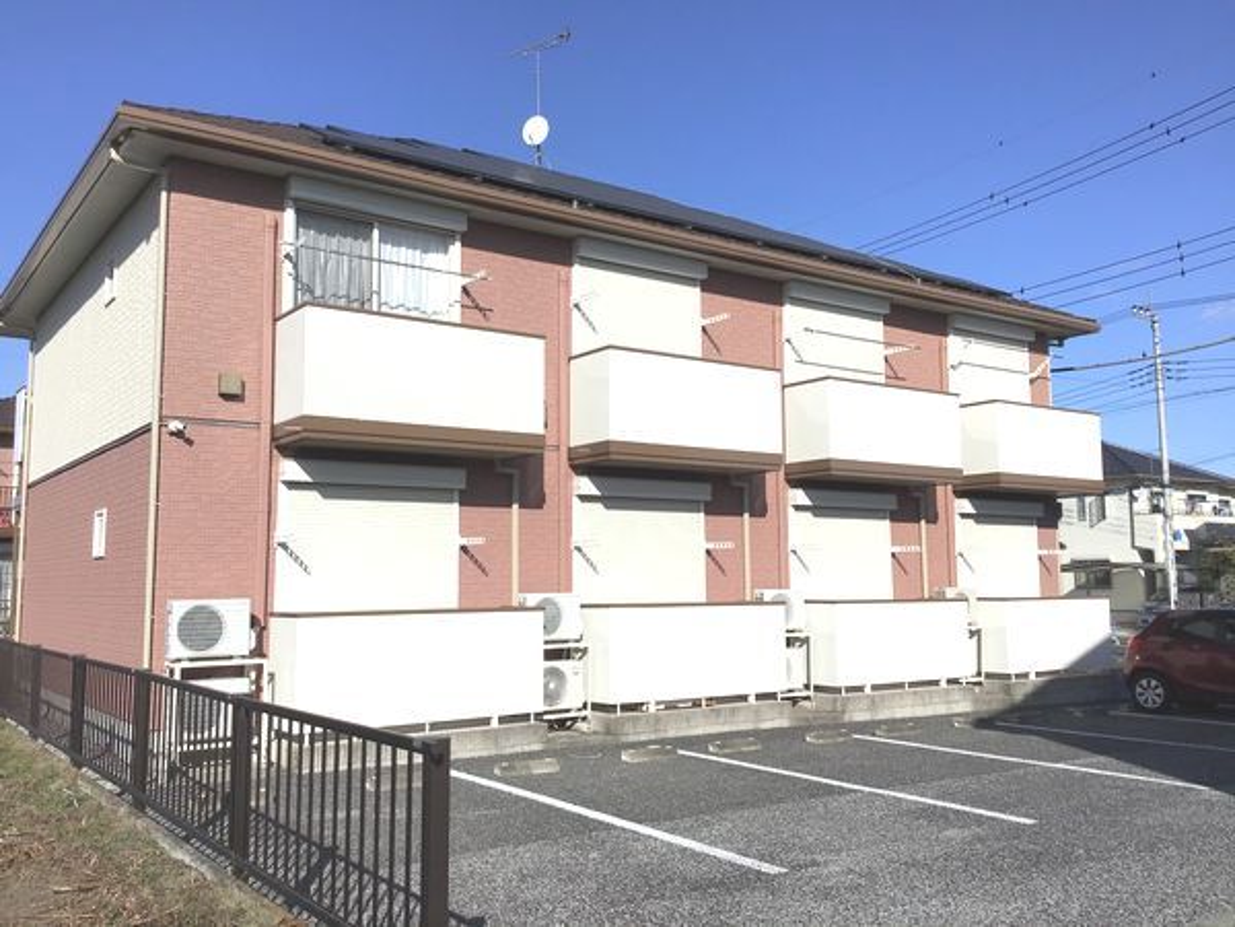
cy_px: 464
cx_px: 618
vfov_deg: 45.4
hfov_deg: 58.4
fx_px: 1106
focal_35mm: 31
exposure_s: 1/3268
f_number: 2.4
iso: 25
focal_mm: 3.3
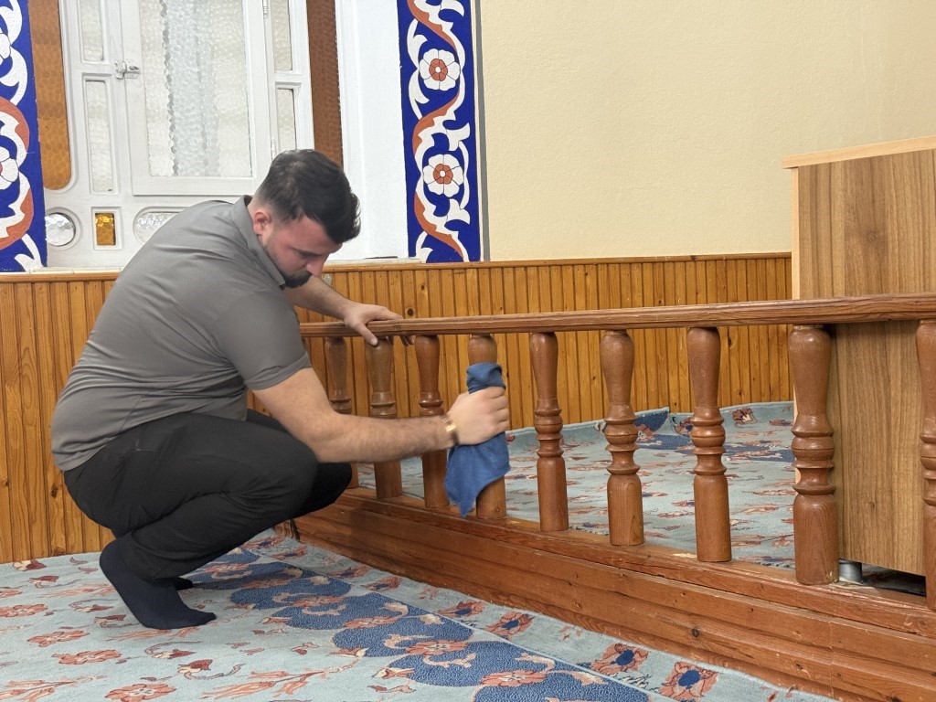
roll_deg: +2.3
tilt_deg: -3.2
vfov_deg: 30.3
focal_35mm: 48
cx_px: 468
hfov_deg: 39.7
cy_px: 351
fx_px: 1298
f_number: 1.78
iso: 200
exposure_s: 1/50
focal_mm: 6.76
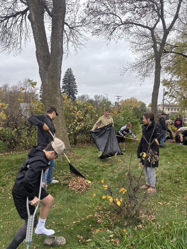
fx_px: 187
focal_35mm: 26
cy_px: 124
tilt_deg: -3.7
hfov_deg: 53.1
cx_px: 94
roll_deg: -1.0
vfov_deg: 67.3
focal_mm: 5.96
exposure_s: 1/880
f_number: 1.6
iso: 50
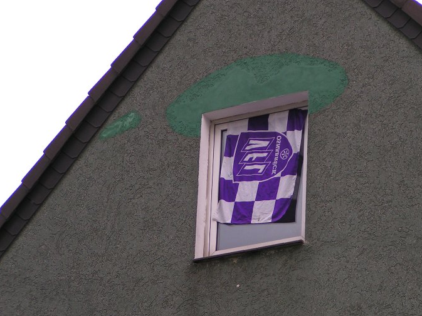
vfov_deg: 8.7
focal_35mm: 170
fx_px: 2073
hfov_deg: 11.6
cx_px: 227
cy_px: 168
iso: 50
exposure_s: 1/250
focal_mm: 21.9
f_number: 3.5
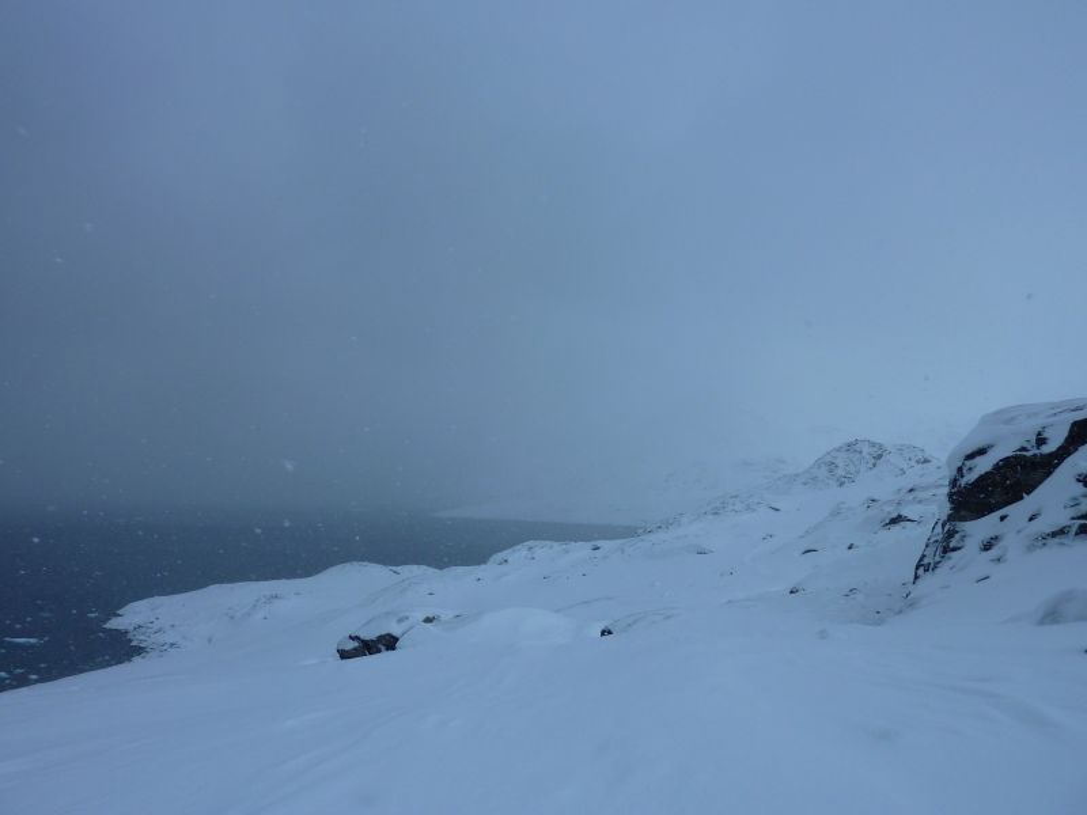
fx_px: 785
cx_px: 544
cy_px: 408
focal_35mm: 25
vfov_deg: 54.9
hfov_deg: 69.4
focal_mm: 4.1
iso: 80
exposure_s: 1/400
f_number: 4
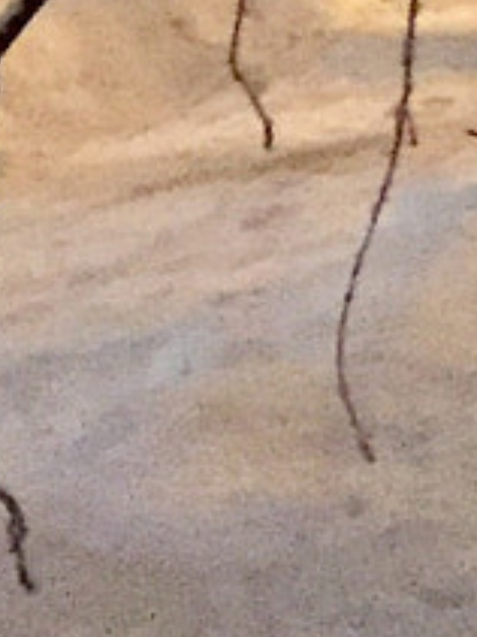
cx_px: 1359
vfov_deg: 8.4
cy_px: -761
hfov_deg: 6.3
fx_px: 4046
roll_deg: +1.3
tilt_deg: +4.7
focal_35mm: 220
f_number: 2.2
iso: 1000
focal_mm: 4.15
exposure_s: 1/17
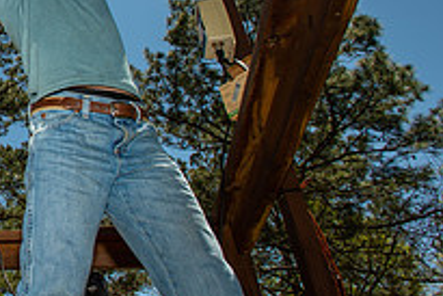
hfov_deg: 29.9
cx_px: -173
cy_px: 52
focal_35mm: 48
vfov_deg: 27.5
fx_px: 591
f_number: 6.3
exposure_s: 1/250
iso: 80
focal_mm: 17
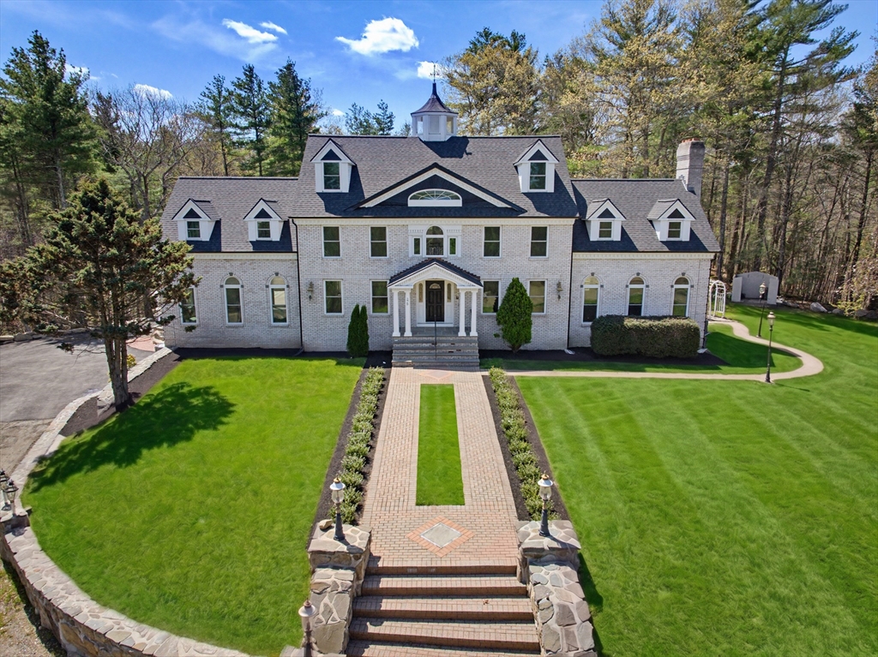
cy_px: 328
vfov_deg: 56.8
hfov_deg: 71.6
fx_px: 608
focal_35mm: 24
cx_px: 439
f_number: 4.5
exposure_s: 1/240
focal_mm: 12.3
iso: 400
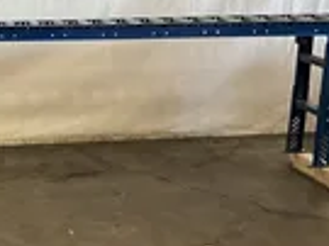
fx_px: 817
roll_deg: +1.0
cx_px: -44
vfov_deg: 17.1
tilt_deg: -16.8
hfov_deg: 21.5
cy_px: 178
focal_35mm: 86
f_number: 1.8
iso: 160
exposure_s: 1/60
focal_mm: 3
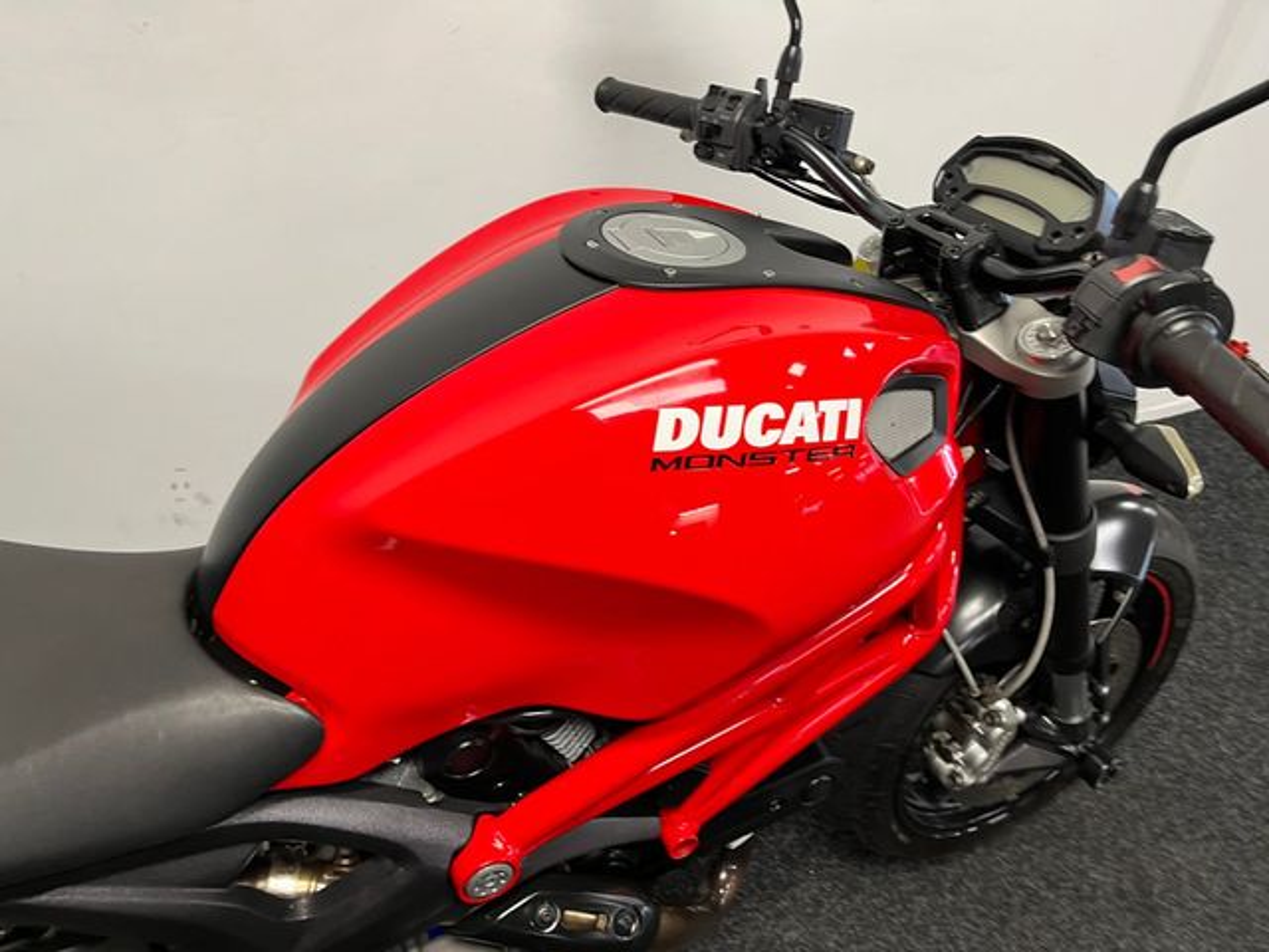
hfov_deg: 67.3
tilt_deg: -44.0
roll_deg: -2.7
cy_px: 476
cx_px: 634
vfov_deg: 53.1
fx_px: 953
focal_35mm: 26
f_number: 1.6
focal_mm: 5.1
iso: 160
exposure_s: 1/50
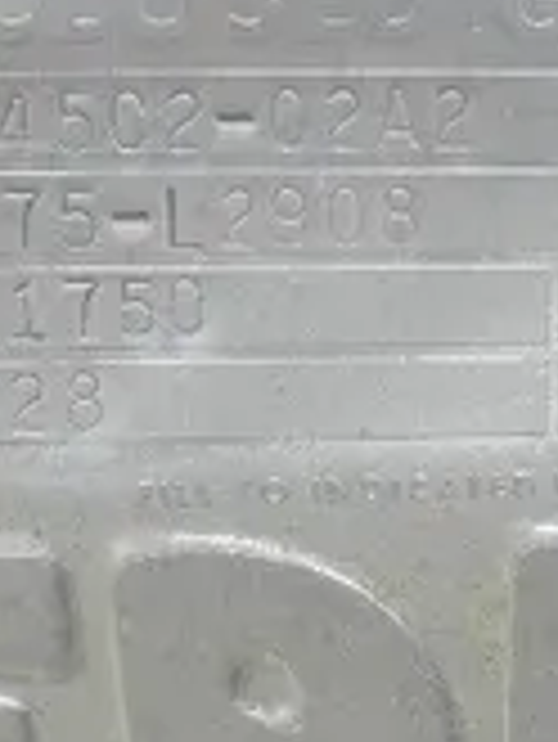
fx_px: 1460
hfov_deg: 21.3
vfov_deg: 28.5
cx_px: 482
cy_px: 346
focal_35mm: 68
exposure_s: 1/200
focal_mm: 5
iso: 64
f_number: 3
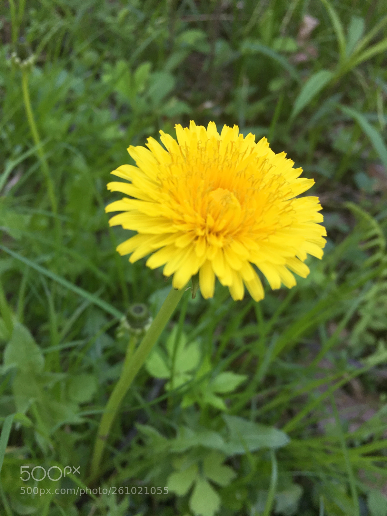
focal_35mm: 29
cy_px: 258
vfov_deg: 61.7
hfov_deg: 48.2
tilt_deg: -53.9
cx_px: 194
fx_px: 432
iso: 40
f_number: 2.2
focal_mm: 4.15
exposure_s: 1/120
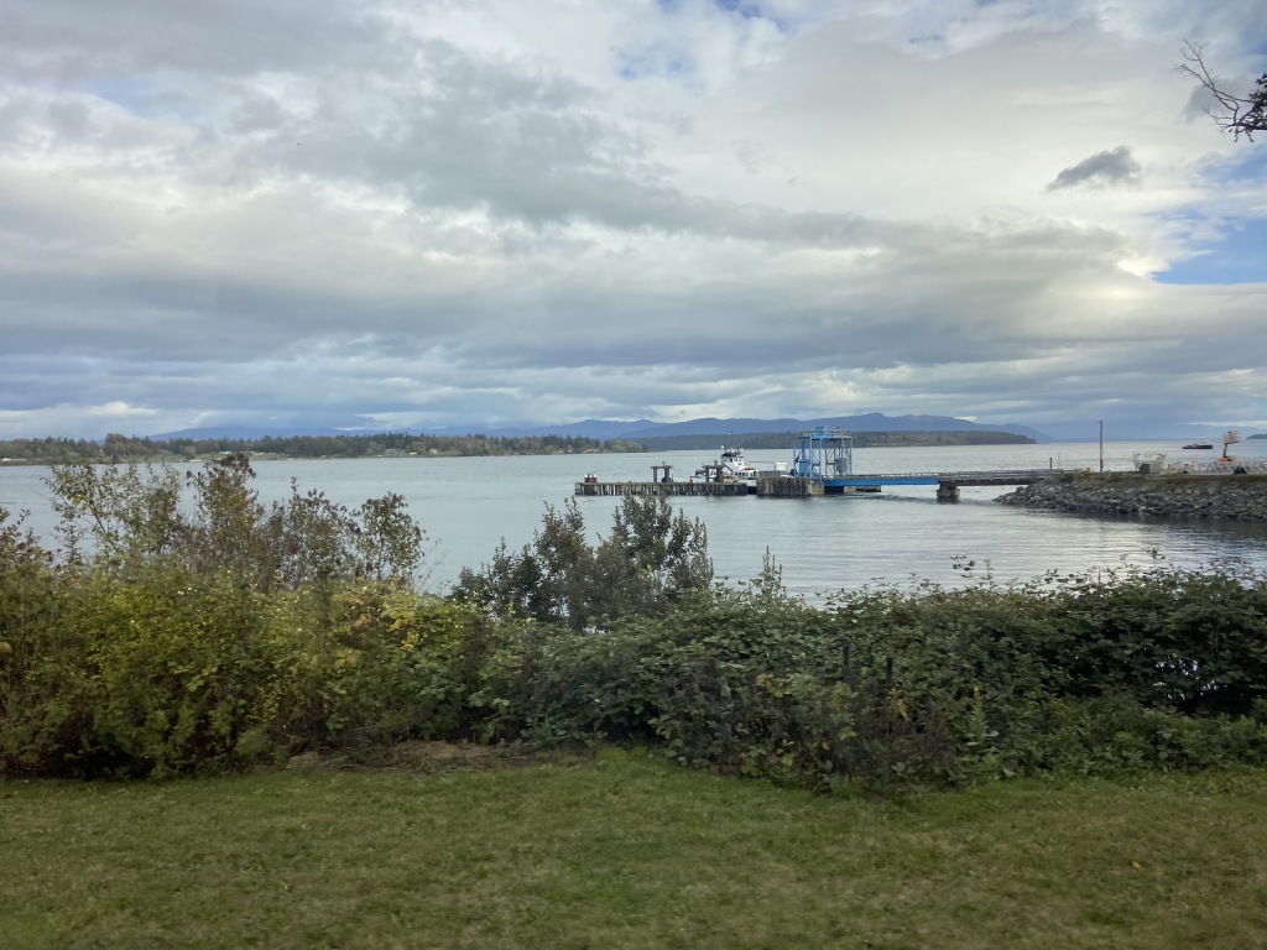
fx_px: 952
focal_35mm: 26
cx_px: 634
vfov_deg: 53.1
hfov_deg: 67.3
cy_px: 475
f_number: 1.8
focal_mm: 4.25
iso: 32
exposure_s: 1/255
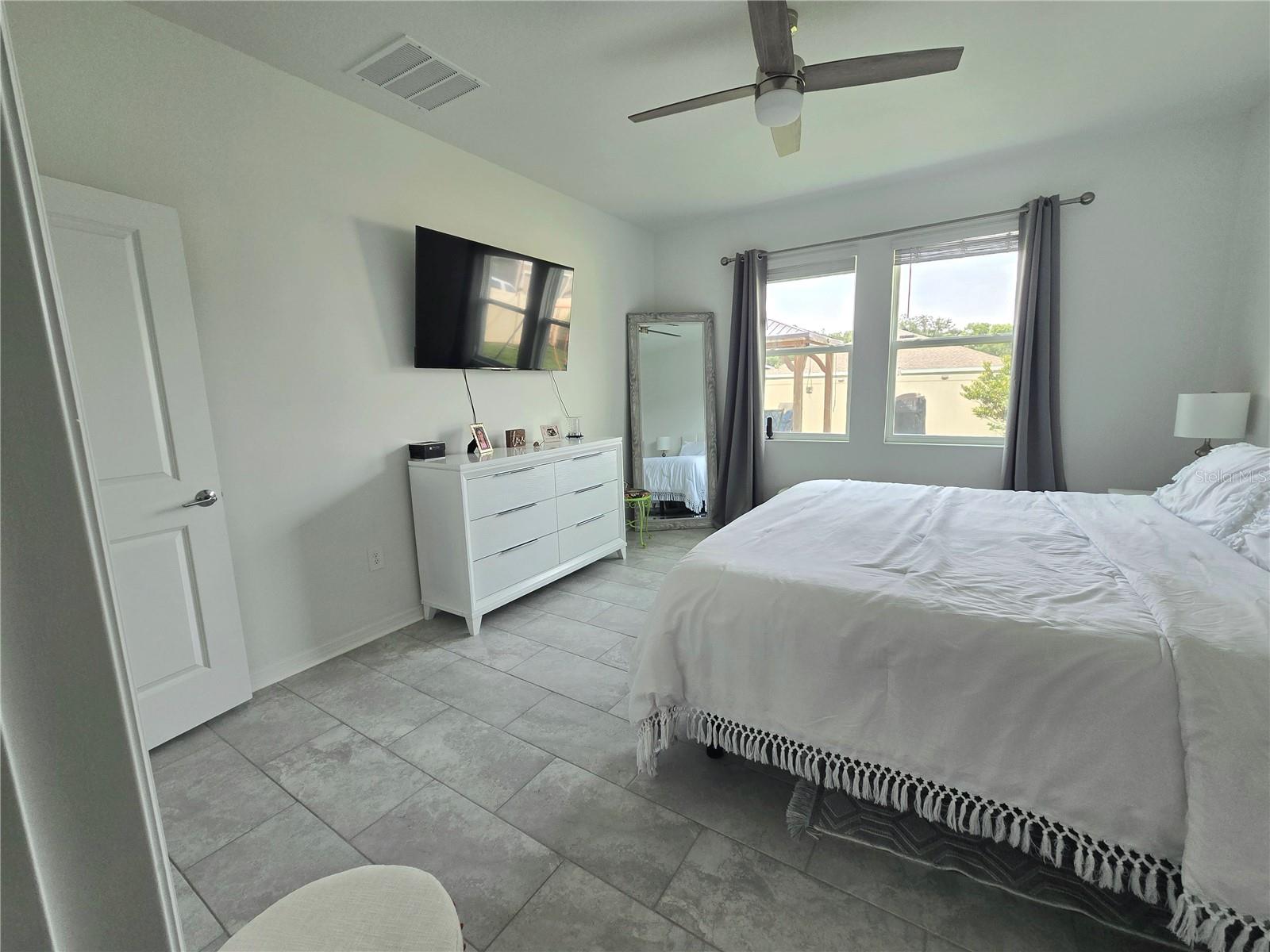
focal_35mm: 13
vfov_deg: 89.9
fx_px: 477
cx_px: 635
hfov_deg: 106.2
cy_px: 476
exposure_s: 1/120
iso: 64
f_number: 2.2
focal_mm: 2.2
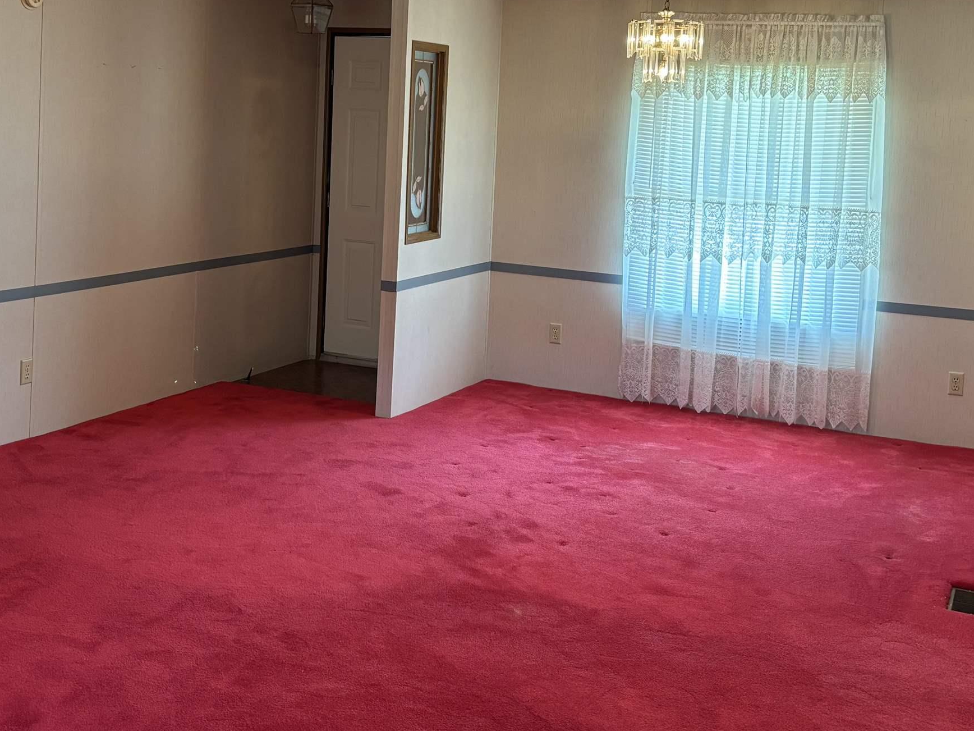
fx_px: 1294
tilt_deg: -5.1
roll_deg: -1.8
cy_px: 212
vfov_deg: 31.1
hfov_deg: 41.1
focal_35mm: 46
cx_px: 420
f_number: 1.6
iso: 160
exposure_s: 1/60
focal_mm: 5.96
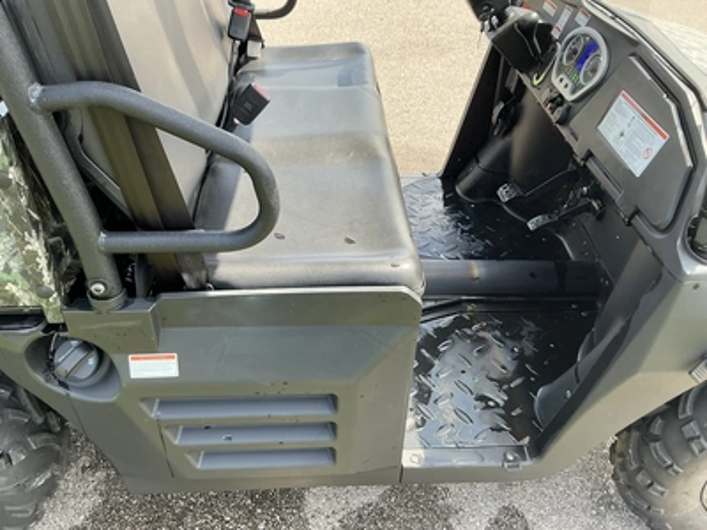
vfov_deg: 49.7
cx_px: 354
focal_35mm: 28
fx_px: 572
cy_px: 265
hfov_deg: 63.4
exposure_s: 1/196
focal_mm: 3
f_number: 1.8
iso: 20
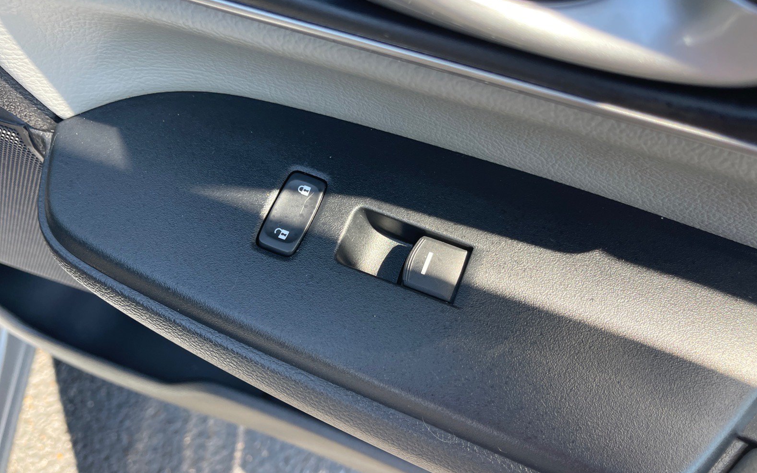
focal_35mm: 28
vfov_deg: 44.5
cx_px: 384
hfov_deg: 66.5
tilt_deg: -61.1
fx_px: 578
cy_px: 221
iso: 32
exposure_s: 1/399
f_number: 1.6
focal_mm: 5.1
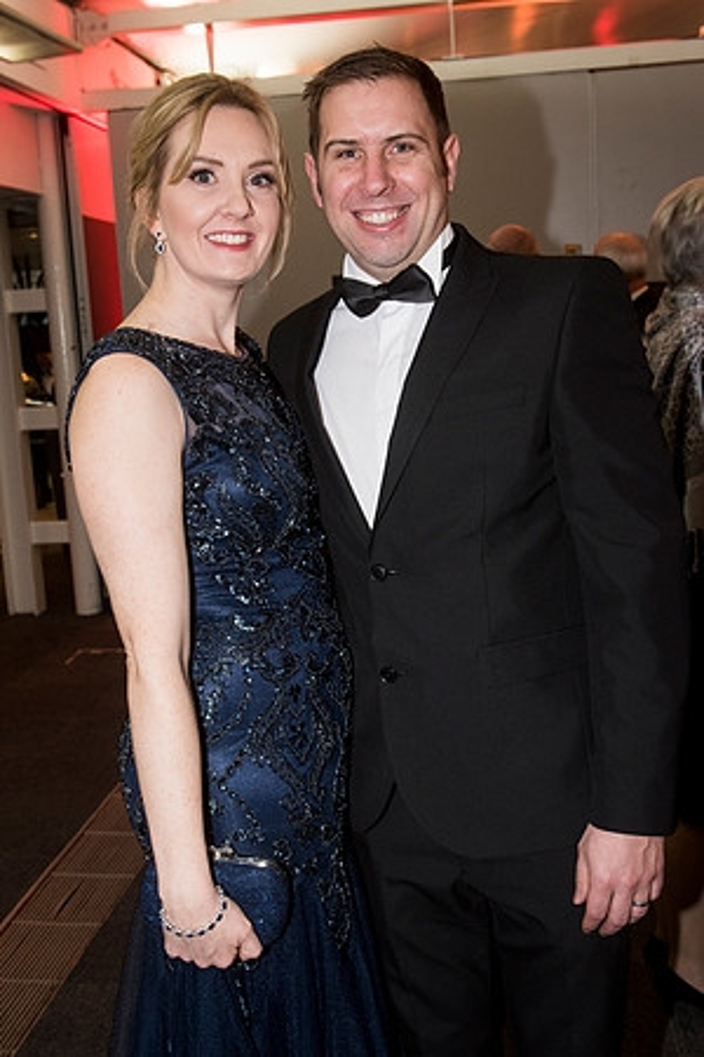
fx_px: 939
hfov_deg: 41.1
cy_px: 528
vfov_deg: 58.7
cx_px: 352
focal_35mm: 32
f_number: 6.3
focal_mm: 32
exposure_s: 1/30
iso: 1250
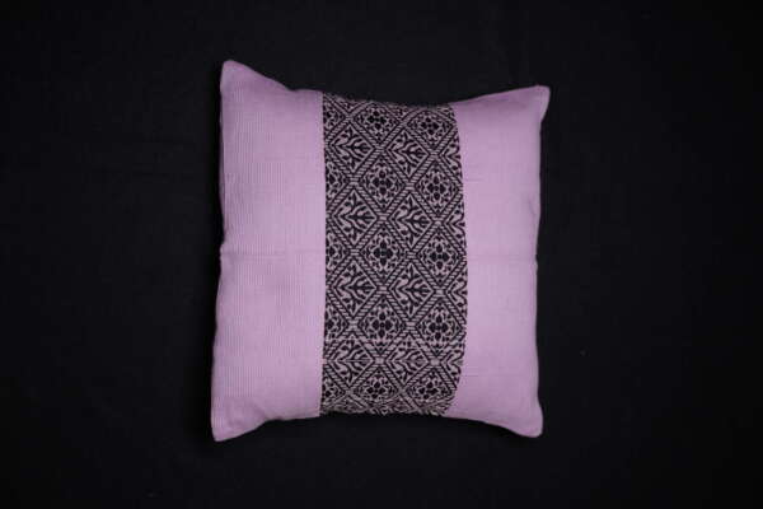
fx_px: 888
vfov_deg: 32.0
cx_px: 382
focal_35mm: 42
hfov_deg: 46.5
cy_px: 254
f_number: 2.8
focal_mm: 41.9
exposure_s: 1/125
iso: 250
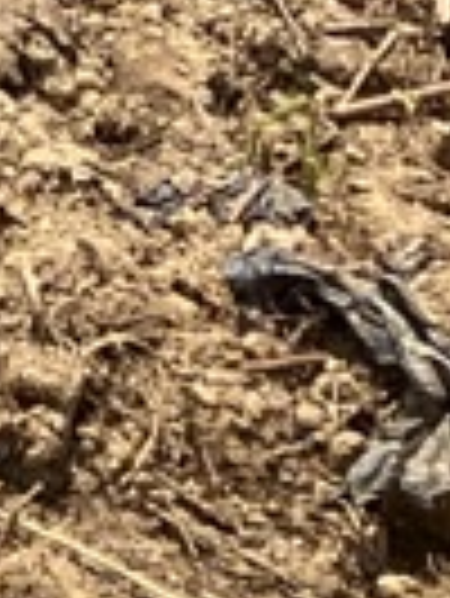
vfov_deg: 6.6
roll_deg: -0.2
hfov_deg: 4.3
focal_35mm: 270
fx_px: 4672
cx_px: -2205
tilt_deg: -19.3
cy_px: -1290
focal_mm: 3.99
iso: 32
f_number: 1.8
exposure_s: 1/2288
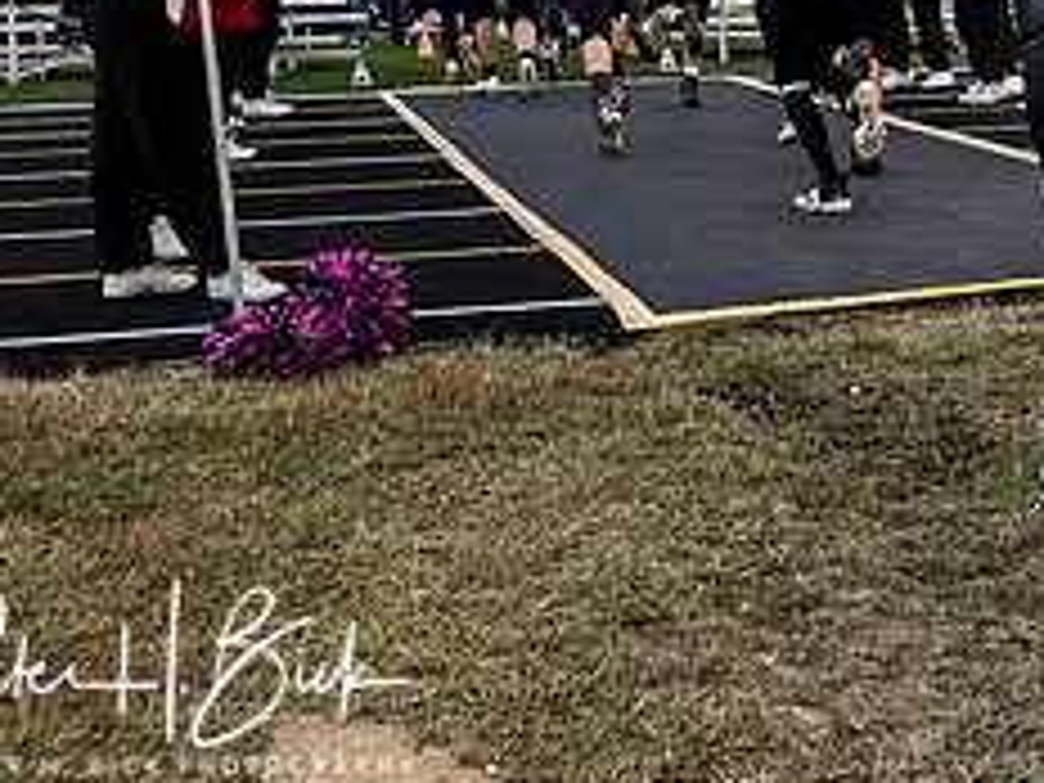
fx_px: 2262
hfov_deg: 24.6
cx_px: 1076
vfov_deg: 18.9
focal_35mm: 75
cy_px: -56
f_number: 2.8
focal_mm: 15
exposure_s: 1/640
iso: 640
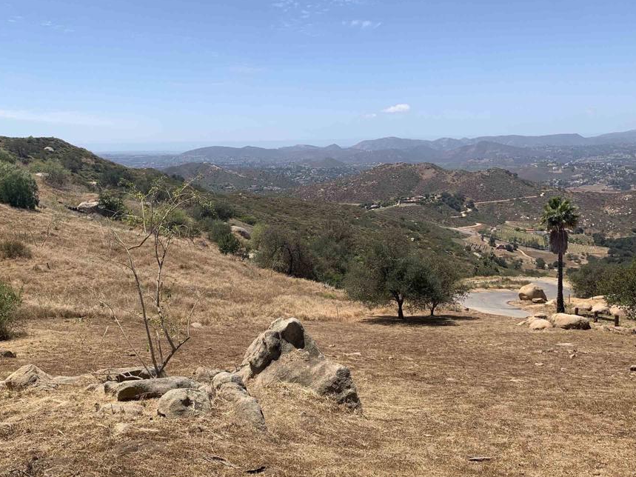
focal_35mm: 31
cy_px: 245
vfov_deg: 45.4
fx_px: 569
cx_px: 301
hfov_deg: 58.3
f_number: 1.8
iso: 25
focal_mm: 4.25
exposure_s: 1/2481
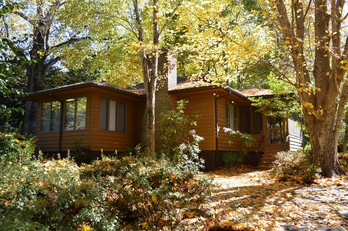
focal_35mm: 32
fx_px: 304
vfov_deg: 41.6
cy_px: 116
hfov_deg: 59.5
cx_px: 174
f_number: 5
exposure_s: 1/100
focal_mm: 21
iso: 100
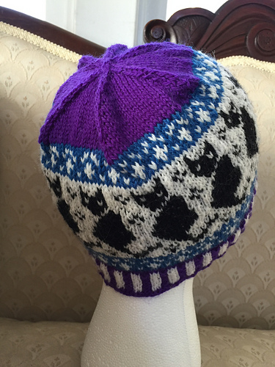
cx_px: 138
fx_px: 307
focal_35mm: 29
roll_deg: -4.2
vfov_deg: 61.7
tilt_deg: -10.2
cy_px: 184
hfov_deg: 48.2
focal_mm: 4.15
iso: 50
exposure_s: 1/30
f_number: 2.2
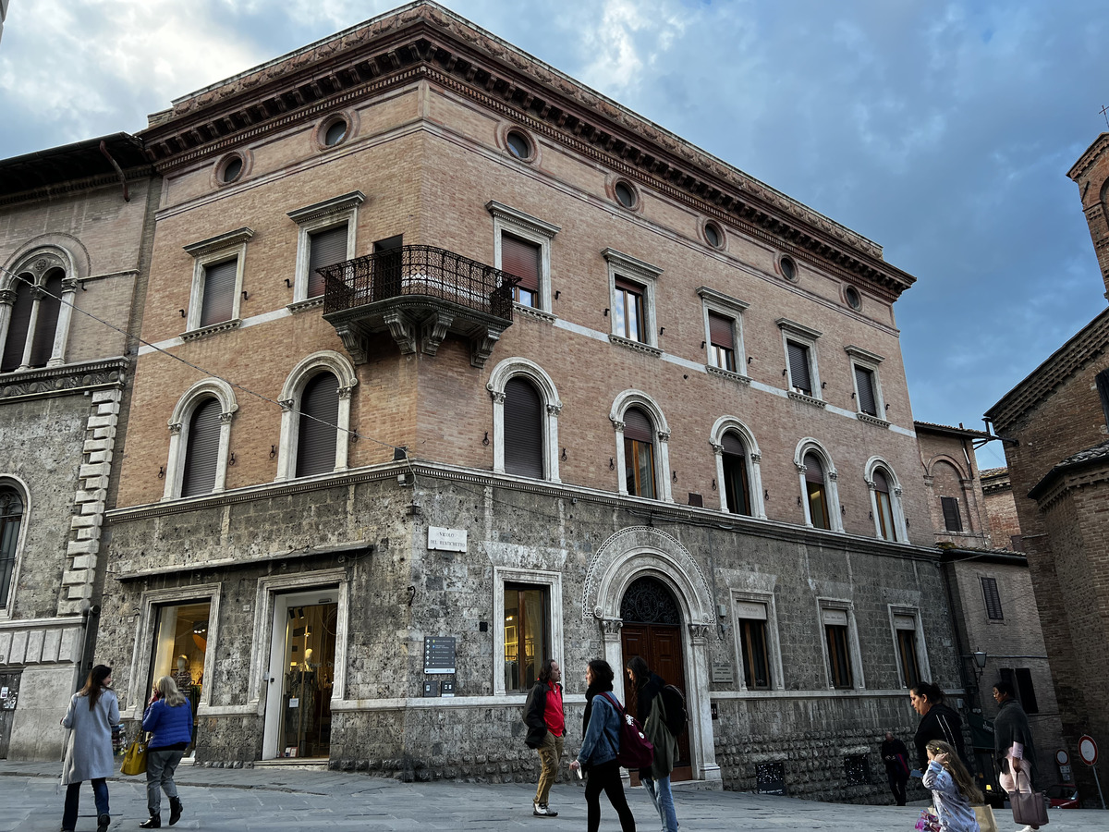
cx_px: 554
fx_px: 833
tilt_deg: +19.3
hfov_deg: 67.3
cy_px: 416
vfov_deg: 53.1
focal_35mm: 26
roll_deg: +1.9
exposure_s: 1/296
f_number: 1.5
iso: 50
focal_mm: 5.7
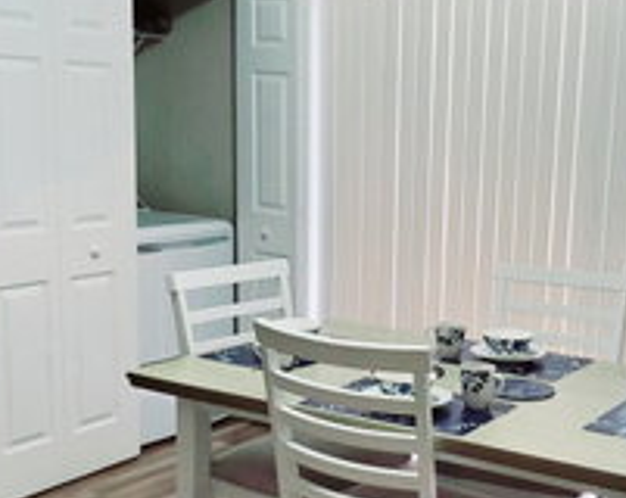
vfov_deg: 27.9
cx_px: 478
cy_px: 305
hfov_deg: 34.0
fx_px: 999
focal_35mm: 54
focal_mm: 4.3
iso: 250
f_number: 1.5
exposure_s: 1/60.2
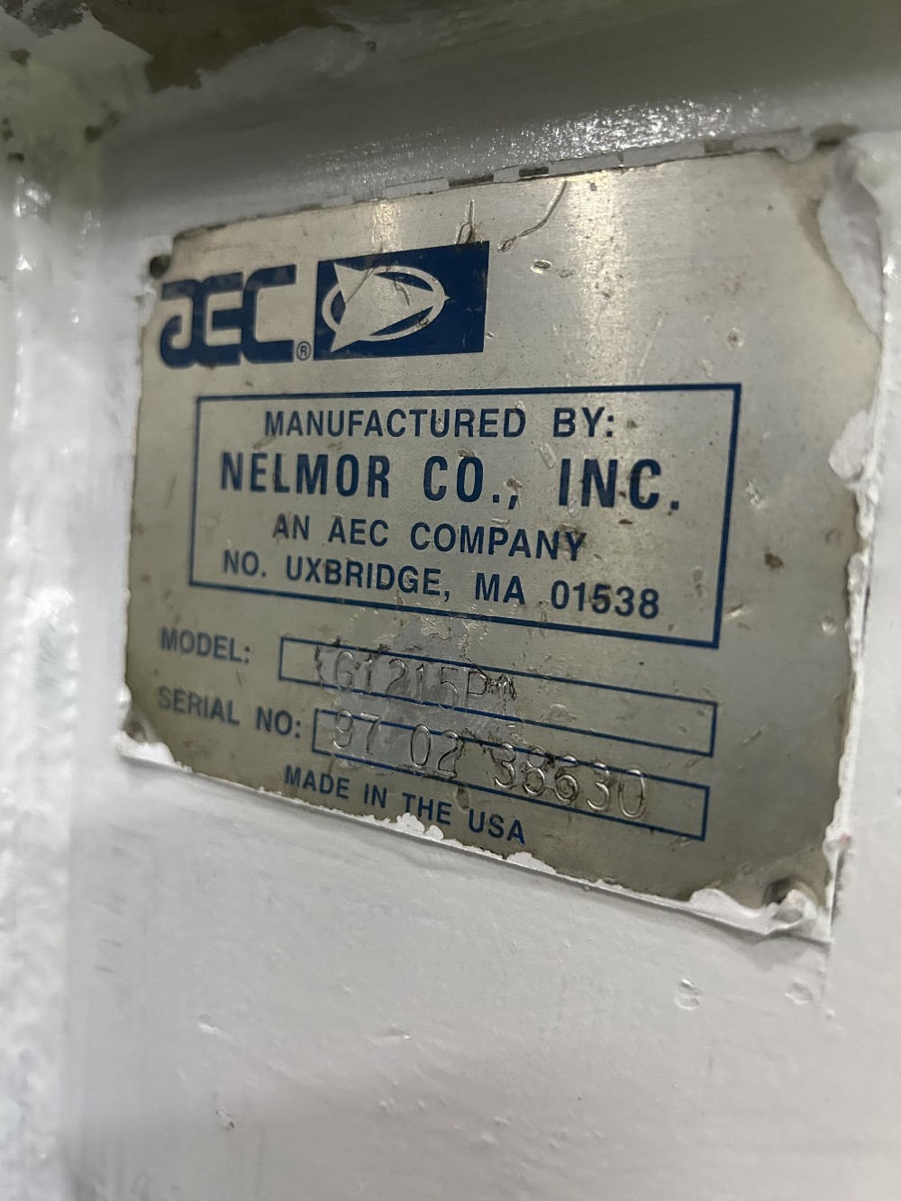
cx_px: 450
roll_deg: -4.3
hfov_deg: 53.1
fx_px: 902
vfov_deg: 67.3
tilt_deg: -4.1
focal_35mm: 26
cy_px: 600
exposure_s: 1/60
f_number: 1.5
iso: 400
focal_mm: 5.7
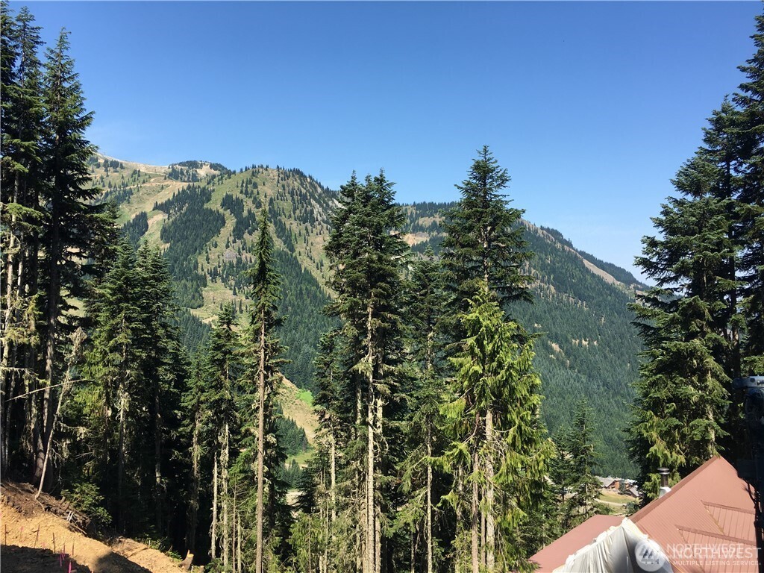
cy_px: 286
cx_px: 382
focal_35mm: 29
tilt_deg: +3.6
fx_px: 640
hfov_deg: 61.7
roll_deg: -1.5
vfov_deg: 48.2
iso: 25
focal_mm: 4.15
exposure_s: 1/785
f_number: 2.2
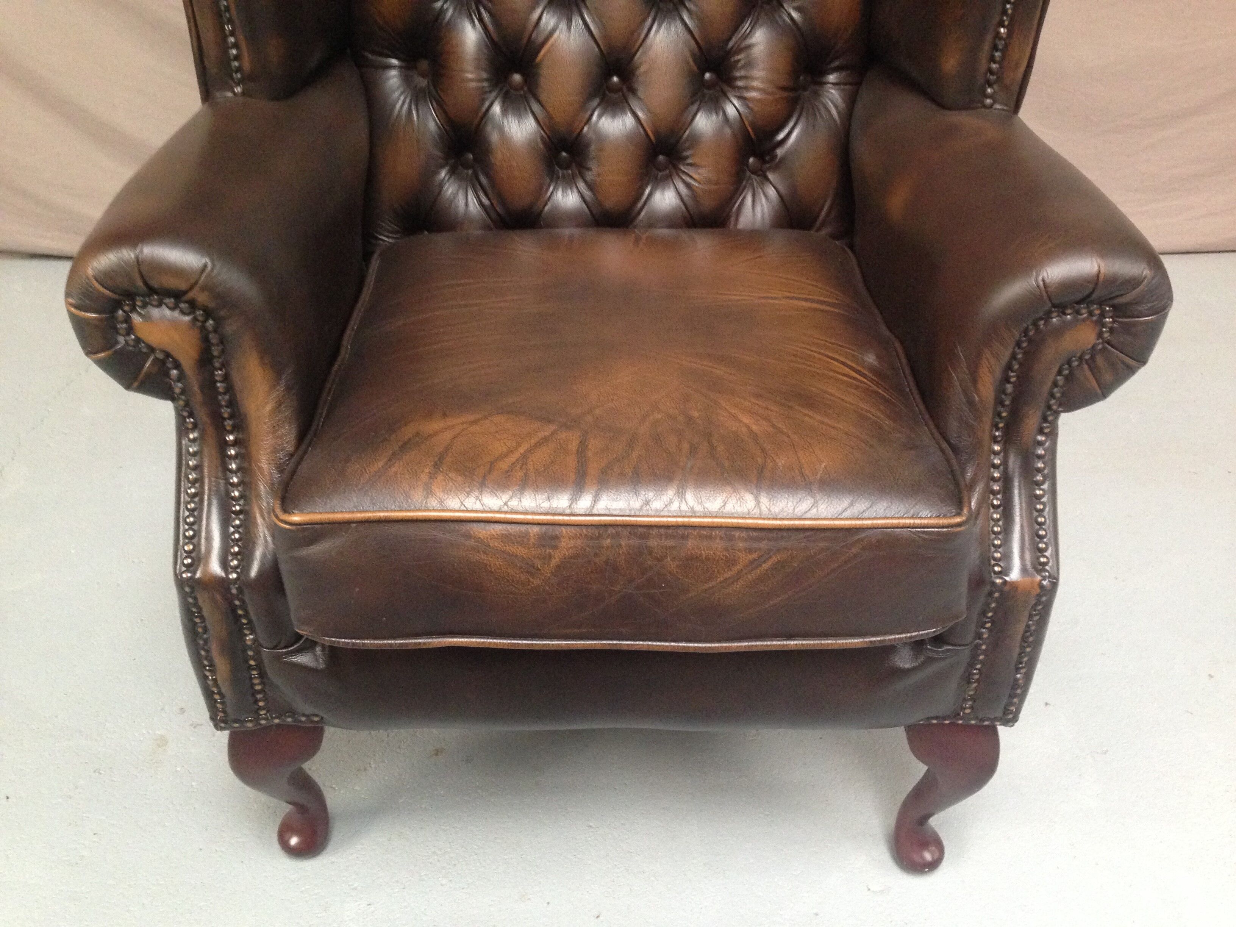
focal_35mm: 33
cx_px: 618
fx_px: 1178
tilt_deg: -35.6
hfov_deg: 55.4
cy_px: 464
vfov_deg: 42.9
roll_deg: -0.9
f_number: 2.4
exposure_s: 1/17
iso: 320
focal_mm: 4.12
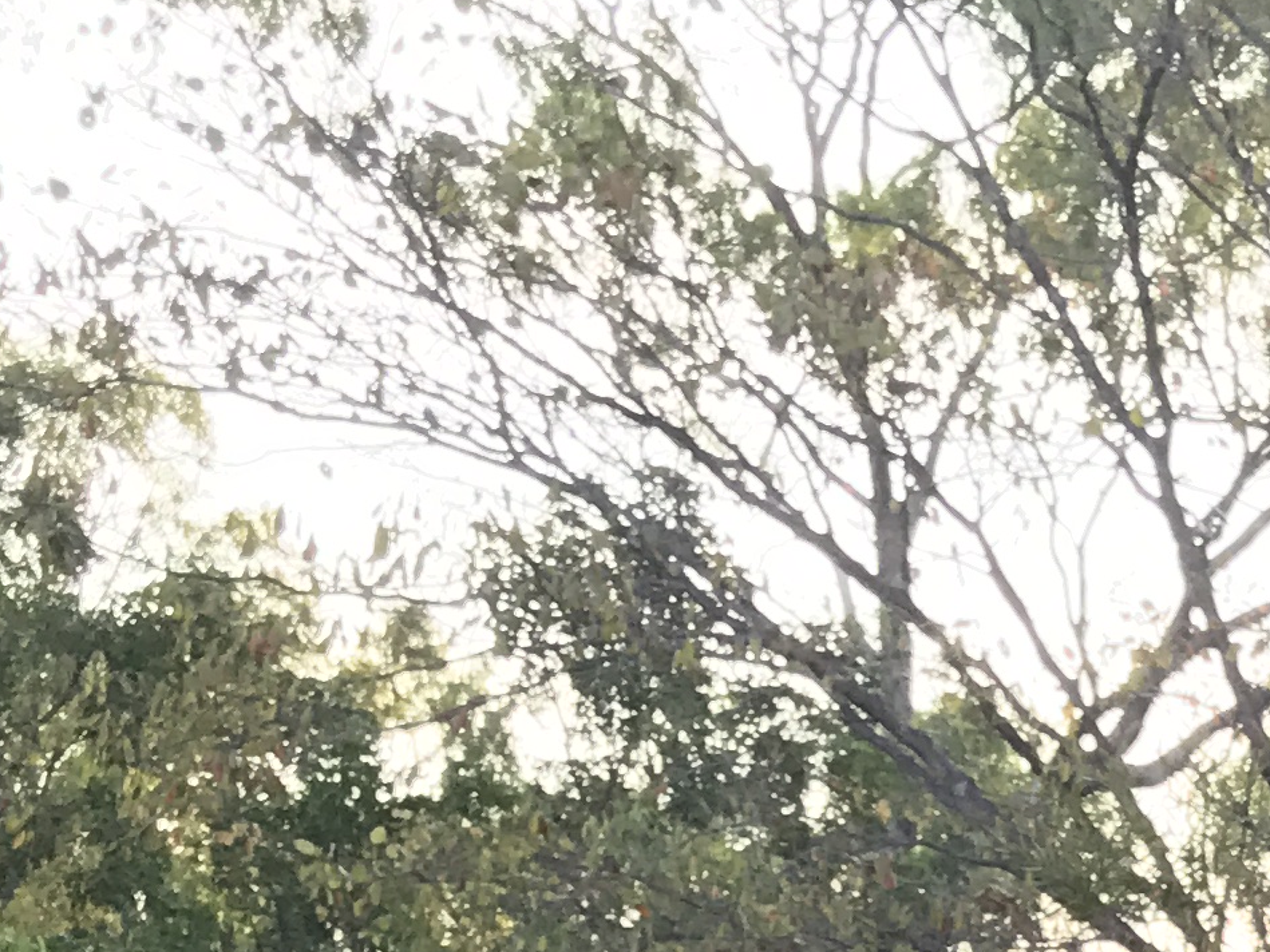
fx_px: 4366
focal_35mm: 119
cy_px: 1814
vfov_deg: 11.4
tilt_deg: -2.6
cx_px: 2667
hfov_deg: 13.7
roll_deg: -0.5
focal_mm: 3.99
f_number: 1.8
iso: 20
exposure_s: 1/109
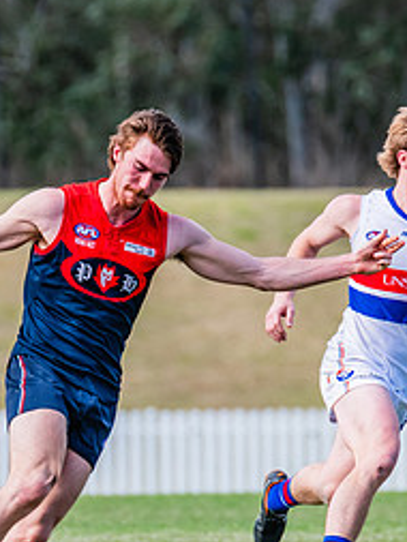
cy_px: 371
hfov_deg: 1.4
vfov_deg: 1.9
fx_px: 16243
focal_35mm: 1037
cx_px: 131
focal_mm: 420
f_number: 7.1
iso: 800
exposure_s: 1/1600
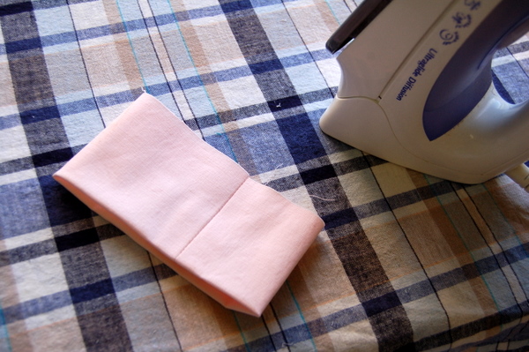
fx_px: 683
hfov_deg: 42.4
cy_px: 176
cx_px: 264
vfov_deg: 28.9
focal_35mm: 46
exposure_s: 1/125
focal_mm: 31
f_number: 5.6
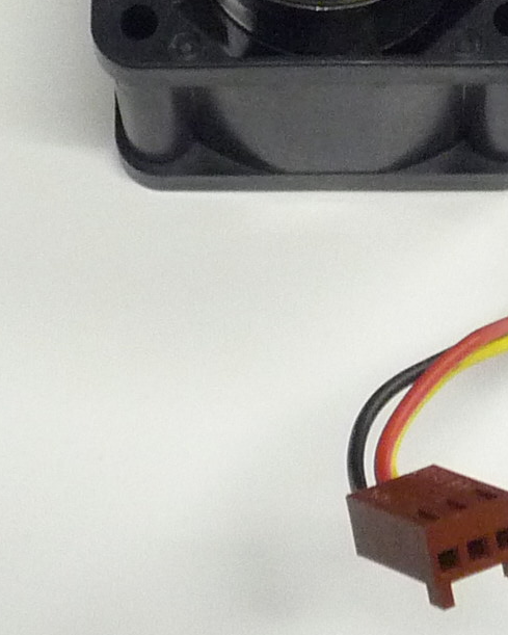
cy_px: 60
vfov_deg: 13.8
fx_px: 2593
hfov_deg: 11.2
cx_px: 318
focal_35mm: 138
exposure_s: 1/15
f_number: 3.4
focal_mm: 5.3
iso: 400
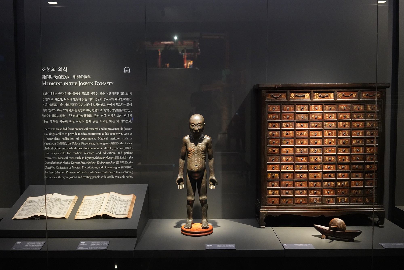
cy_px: 135
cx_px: 202
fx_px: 393
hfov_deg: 54.4
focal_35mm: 35
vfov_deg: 37.9
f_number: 2.8
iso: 6400
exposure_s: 1/80
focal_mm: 35
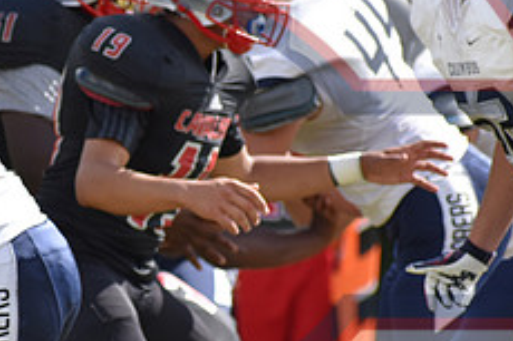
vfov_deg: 1.4
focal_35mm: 985
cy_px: 204
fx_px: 14026
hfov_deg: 2.1
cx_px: 100
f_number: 6
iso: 400
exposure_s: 1/1250
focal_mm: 260
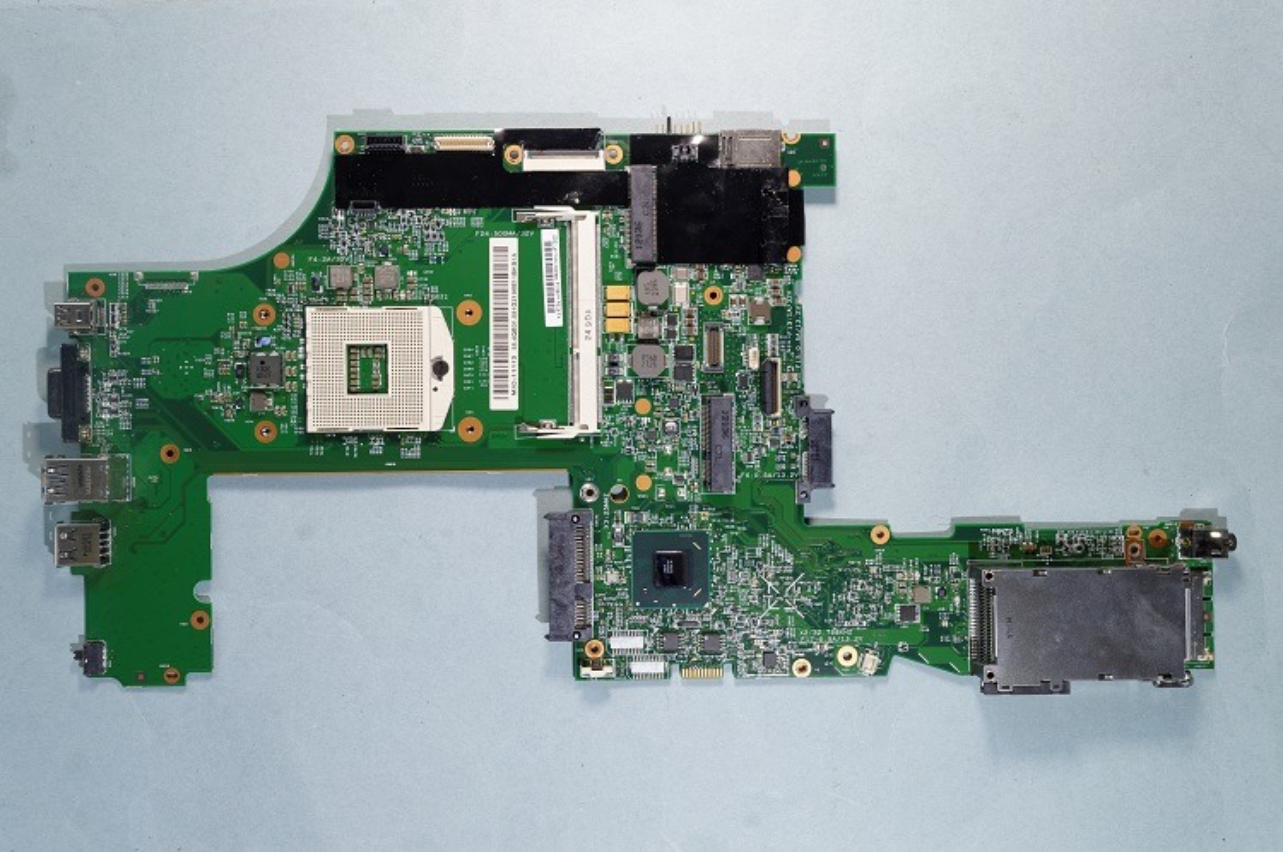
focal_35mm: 33
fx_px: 1175
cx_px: 642
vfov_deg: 39.9
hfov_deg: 57.3
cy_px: 426
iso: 100
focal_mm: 22
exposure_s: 1/6
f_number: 8
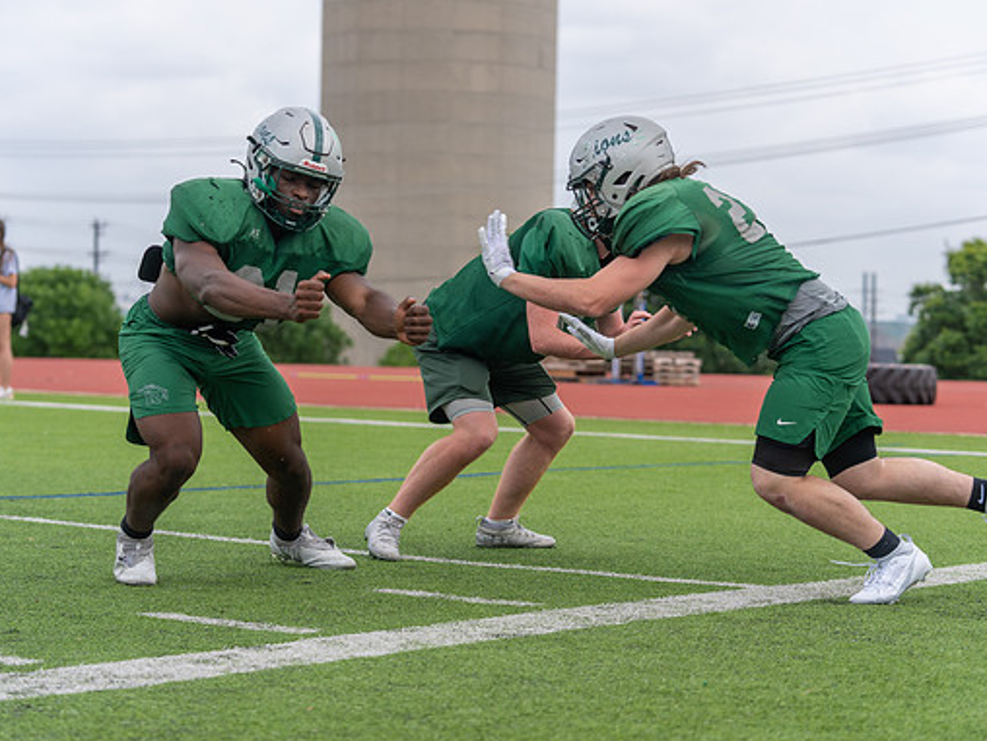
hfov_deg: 21.8
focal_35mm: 90
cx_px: 490
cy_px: 372
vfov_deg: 16.4
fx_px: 2566
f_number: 3.5
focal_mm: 82
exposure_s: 1/1250
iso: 160
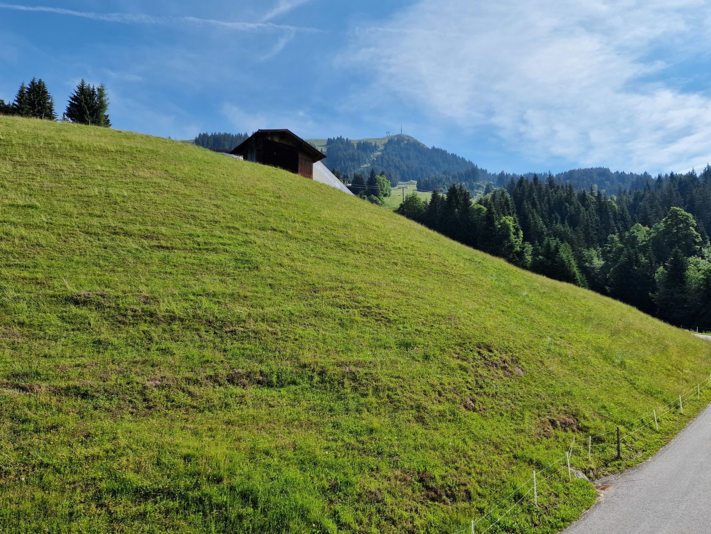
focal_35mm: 28
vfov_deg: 49.6
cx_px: 355
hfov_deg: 63.4
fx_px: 575
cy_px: 302
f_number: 1.8
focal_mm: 6.4
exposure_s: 1/1684
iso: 50
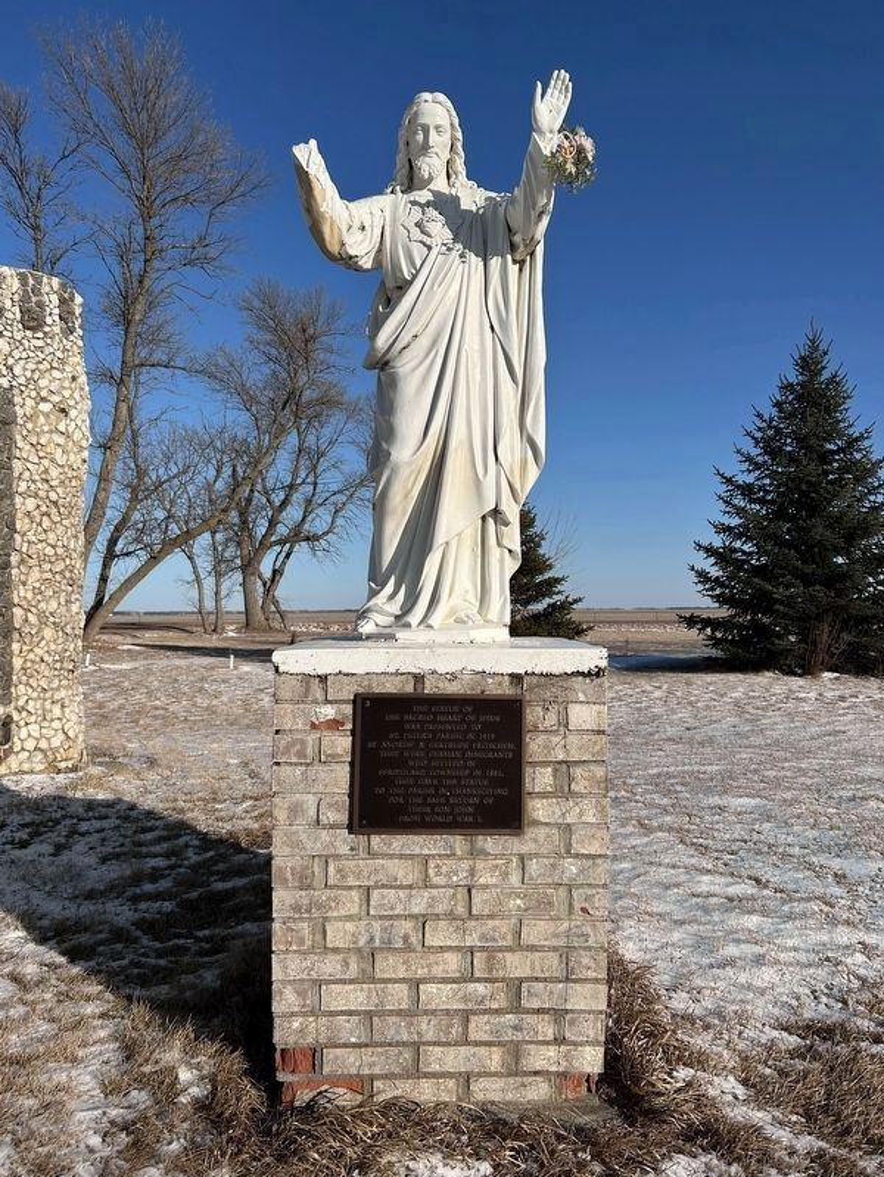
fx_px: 885
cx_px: 442
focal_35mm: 26
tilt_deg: +1.1
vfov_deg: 67.3
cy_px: 588
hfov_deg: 53.1
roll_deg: +0.7
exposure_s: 1/8696
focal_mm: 5.7
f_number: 1.5
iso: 50
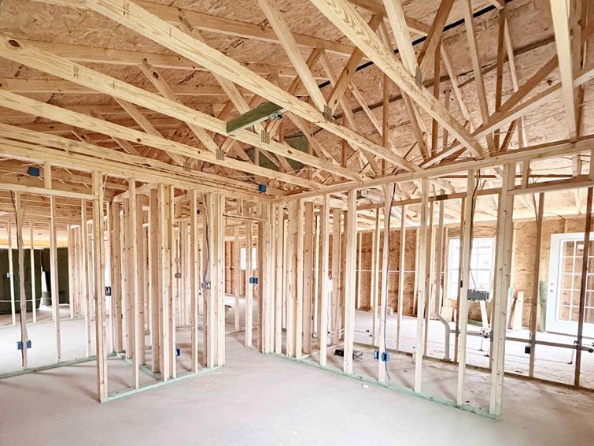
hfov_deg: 83.8
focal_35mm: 19
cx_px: 242
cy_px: 282
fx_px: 326
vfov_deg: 67.5
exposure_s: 1/60
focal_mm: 2.22
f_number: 2.2
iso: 800
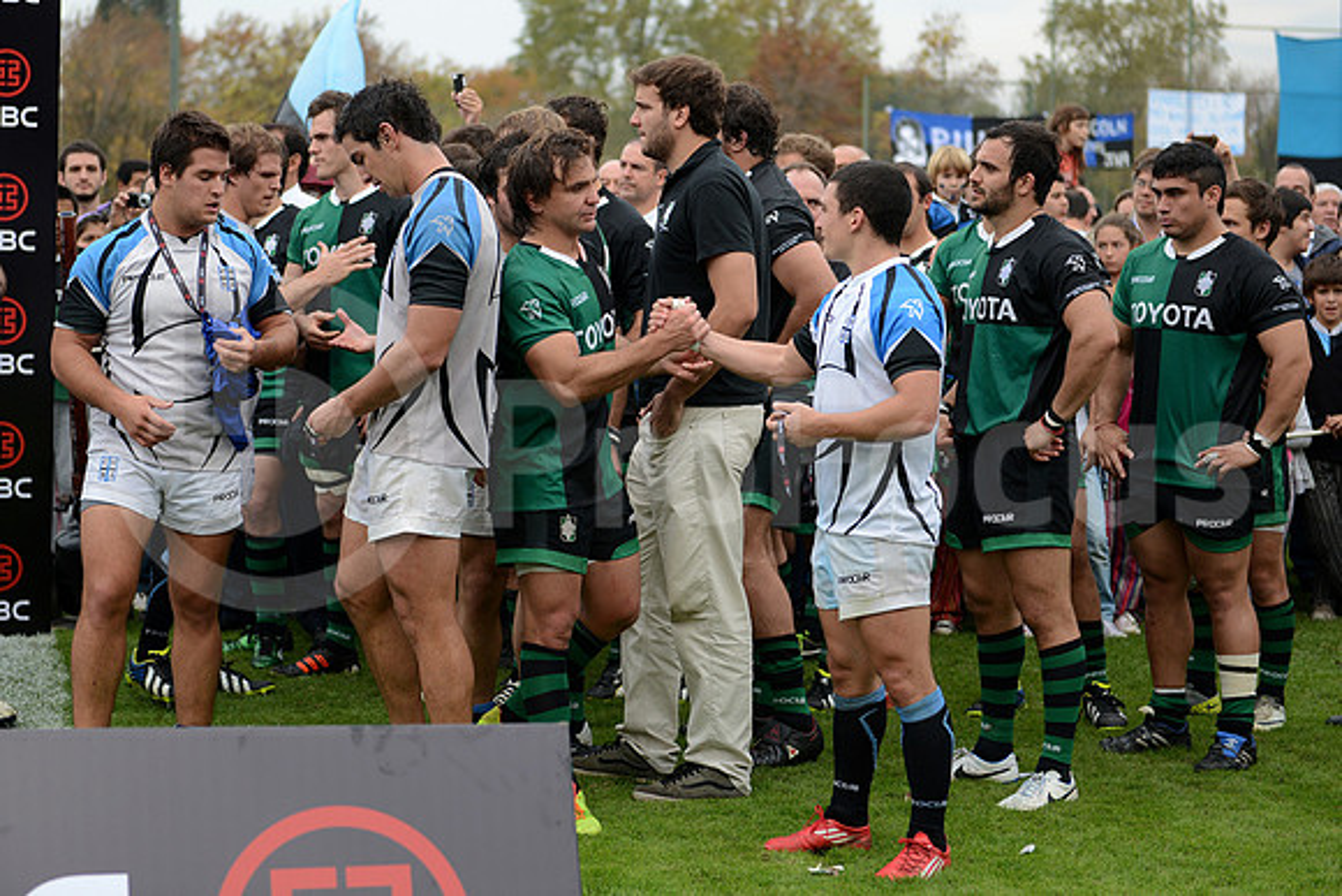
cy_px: 448
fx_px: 2610
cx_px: 671
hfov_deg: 28.8
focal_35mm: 70
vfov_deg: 19.5
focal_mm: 70
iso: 500
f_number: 2.8
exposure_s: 1/800
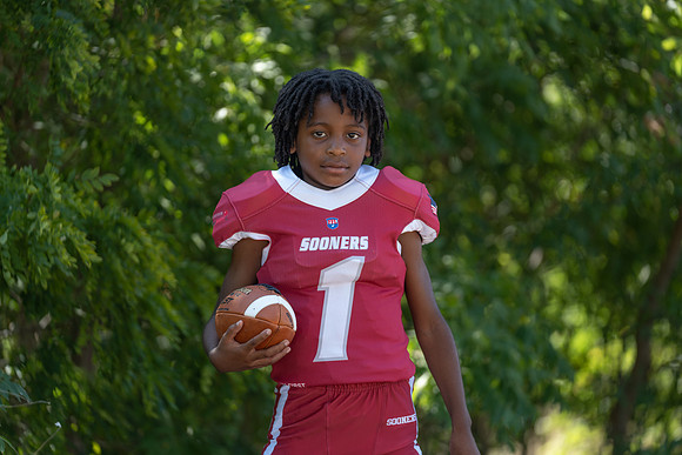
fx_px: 2729
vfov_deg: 9.5
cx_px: 341
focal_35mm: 144
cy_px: 228
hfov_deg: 14.2
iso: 80
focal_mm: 144
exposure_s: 1/320
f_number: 2.8
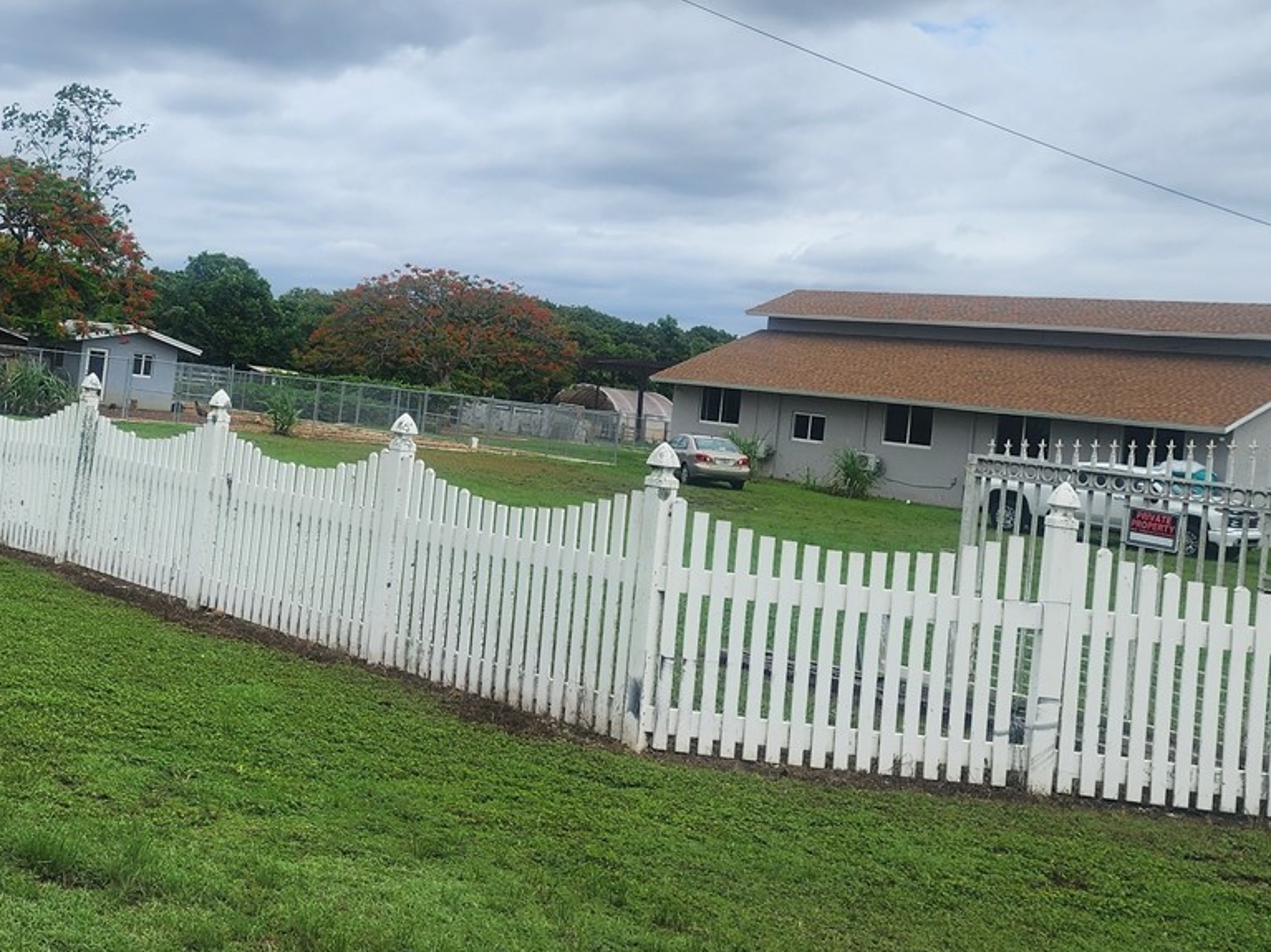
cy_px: 288
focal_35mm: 48
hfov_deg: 38.0
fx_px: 1762
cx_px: 224
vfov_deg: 30.0
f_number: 1.8
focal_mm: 6.4
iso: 12
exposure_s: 1/2099
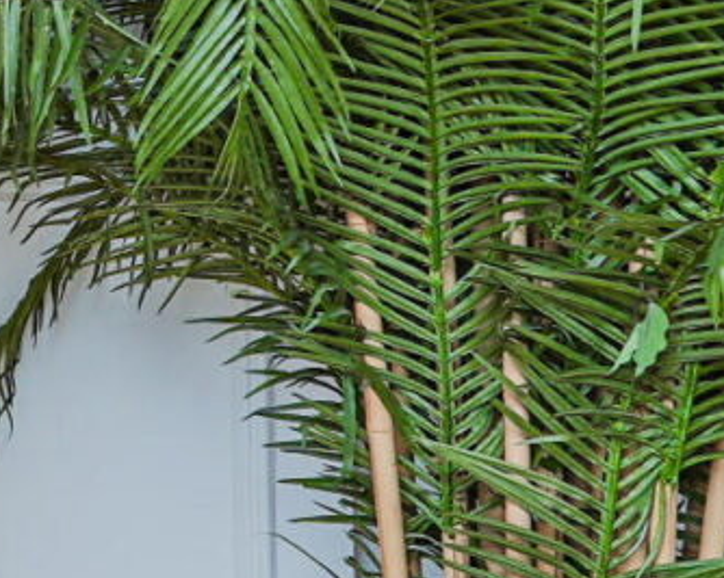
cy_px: 44
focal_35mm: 115
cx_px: -1489
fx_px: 2463
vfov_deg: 13.3
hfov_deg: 10.8
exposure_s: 1/30
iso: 50
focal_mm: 16
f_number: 4
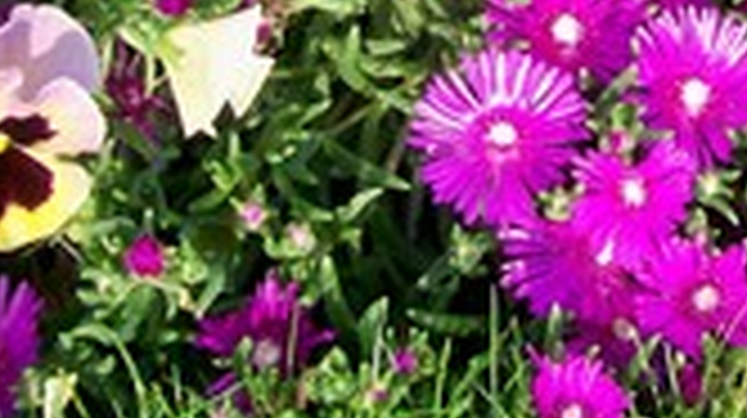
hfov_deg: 20.0
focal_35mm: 104
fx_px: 2058
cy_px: -189
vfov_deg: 11.2
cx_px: 720
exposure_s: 1/314
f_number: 2.7
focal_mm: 6
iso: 80
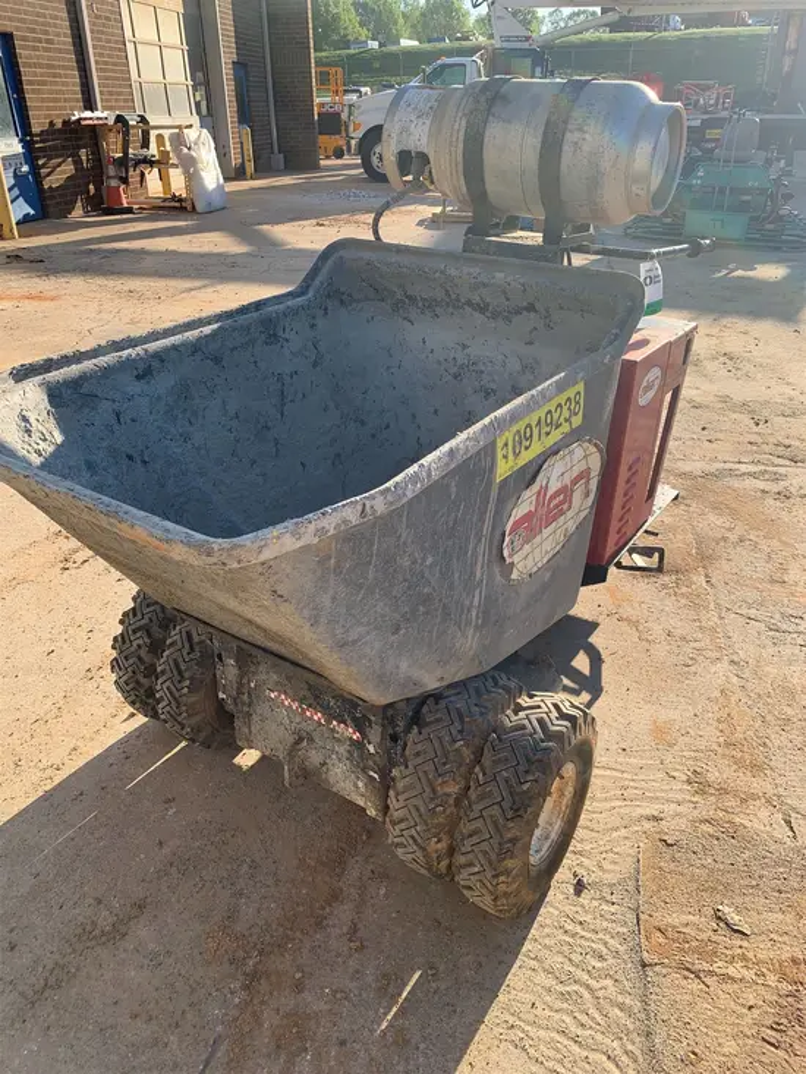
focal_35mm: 26
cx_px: 403
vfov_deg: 67.3
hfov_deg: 53.1
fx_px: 807
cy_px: 537
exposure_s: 1/802
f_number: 1.8
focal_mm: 4.25
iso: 25
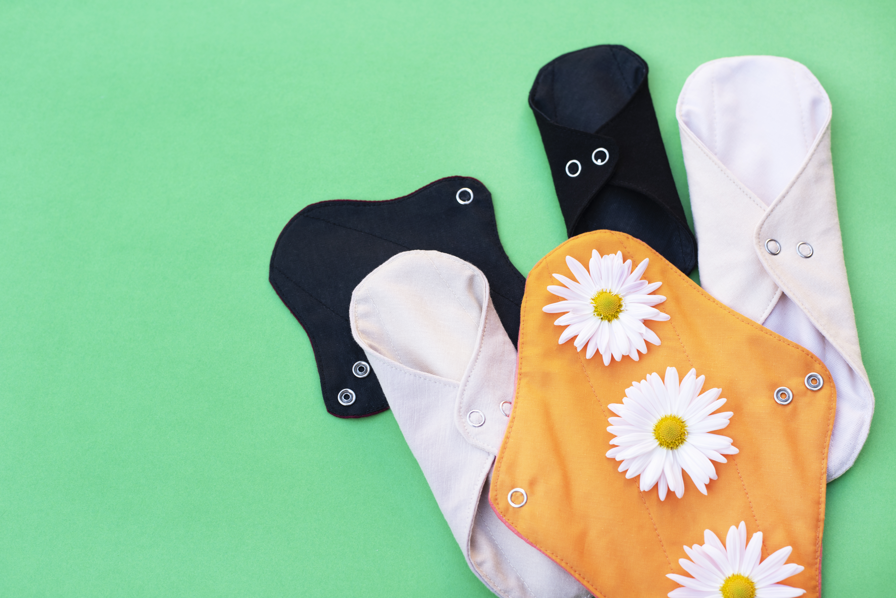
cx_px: 448
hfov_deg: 39.6
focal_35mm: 50
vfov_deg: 27.0
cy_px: 299
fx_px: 1245
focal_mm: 50
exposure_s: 1/125
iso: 100
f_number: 5
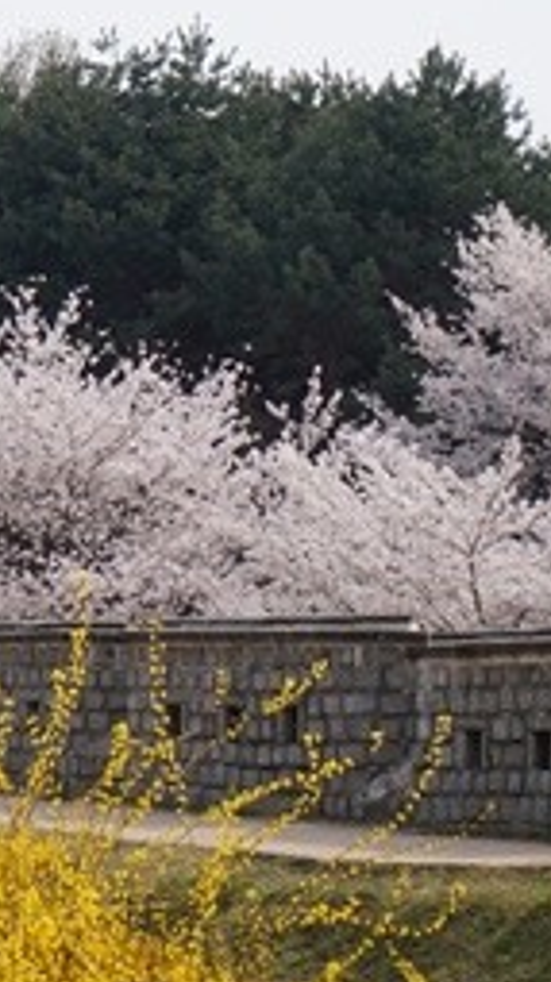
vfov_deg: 13.0
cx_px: -405
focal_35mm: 166
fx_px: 4328
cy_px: 472
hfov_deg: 7.1
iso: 100
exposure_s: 1/100
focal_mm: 45
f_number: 13
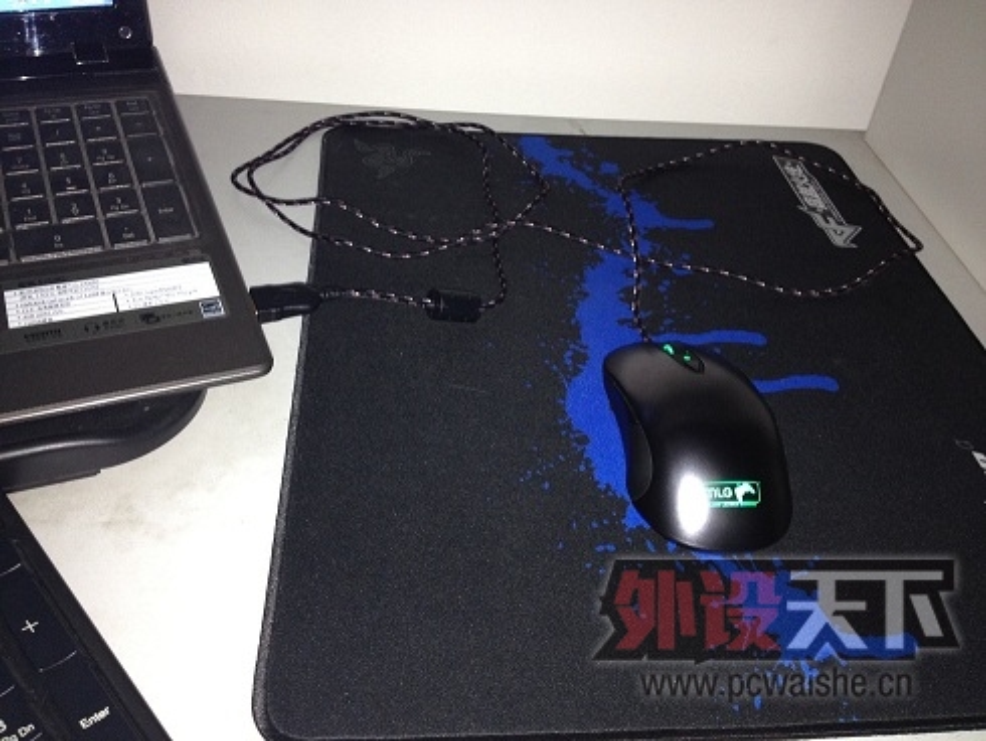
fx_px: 997
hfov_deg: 52.6
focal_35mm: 35
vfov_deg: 40.7
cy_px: 370
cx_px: 493
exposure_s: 1/17
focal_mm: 4.28
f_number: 2.4
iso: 125
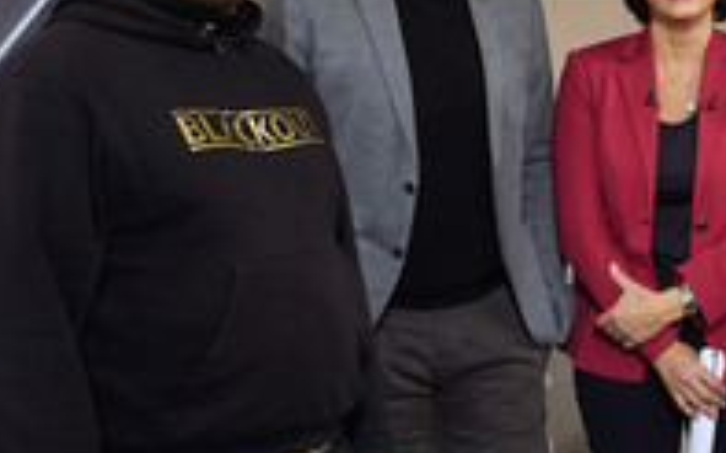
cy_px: 217
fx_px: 1523
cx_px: 772
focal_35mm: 77
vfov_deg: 16.9
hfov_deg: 25.1
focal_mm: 33
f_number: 5.6
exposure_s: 1/160
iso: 1600
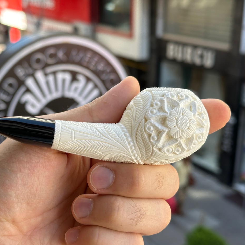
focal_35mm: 58
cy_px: 124
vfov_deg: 29.6
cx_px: 81
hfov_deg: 29.3
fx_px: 464
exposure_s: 1/448
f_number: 1.78
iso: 64
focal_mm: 6.86
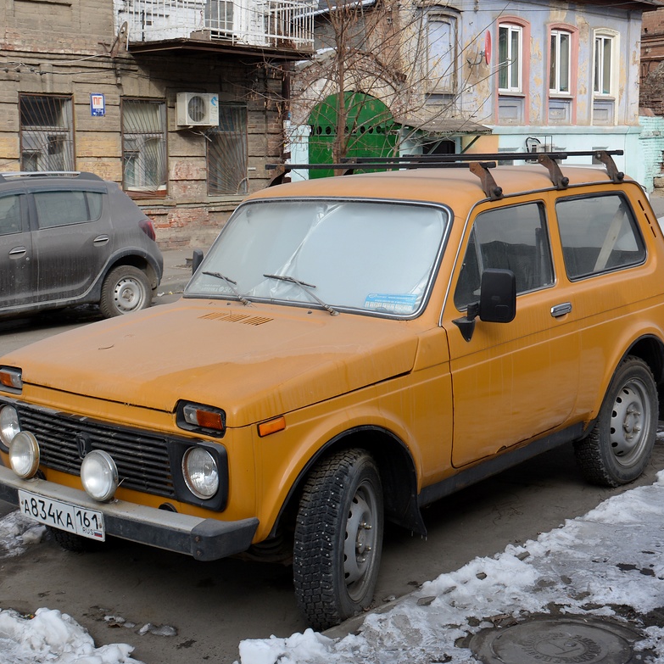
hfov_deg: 39.2
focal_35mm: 43
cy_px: 337
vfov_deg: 39.2
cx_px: 312
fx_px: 933
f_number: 8
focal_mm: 22
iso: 180
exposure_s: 1/250
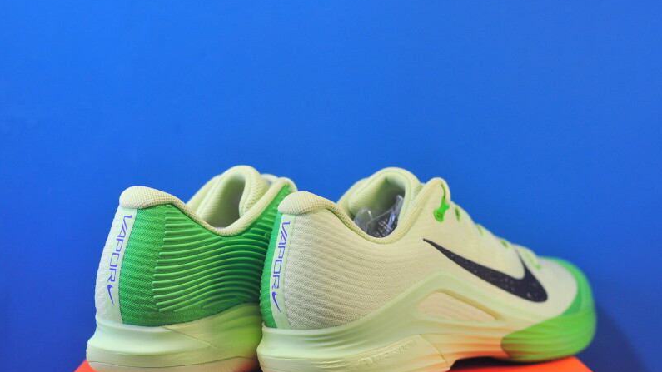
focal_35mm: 79
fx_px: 1387
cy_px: 208
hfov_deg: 26.9
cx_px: 331
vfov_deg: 15.3
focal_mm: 50
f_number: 2.5
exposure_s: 1/320
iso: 250
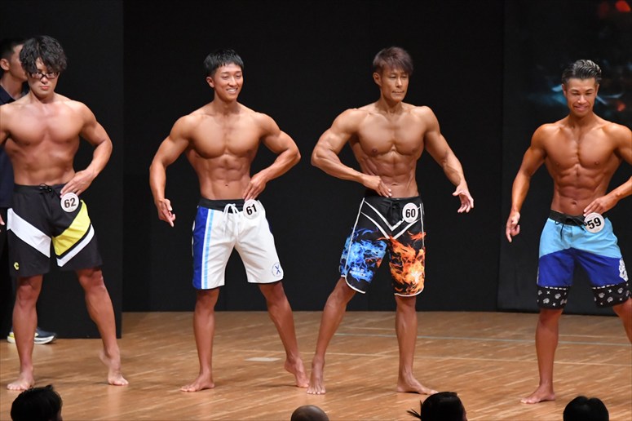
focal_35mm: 270
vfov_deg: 5.1
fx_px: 4738
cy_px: 210
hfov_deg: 7.6
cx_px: 316
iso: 8000
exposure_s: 1/400
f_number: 5.6
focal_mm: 180
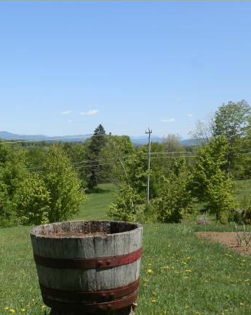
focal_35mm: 49
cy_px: 160
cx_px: 65
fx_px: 455
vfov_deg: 38.1
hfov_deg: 30.3
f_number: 3.3
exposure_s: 1/800
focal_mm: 6.78
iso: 64
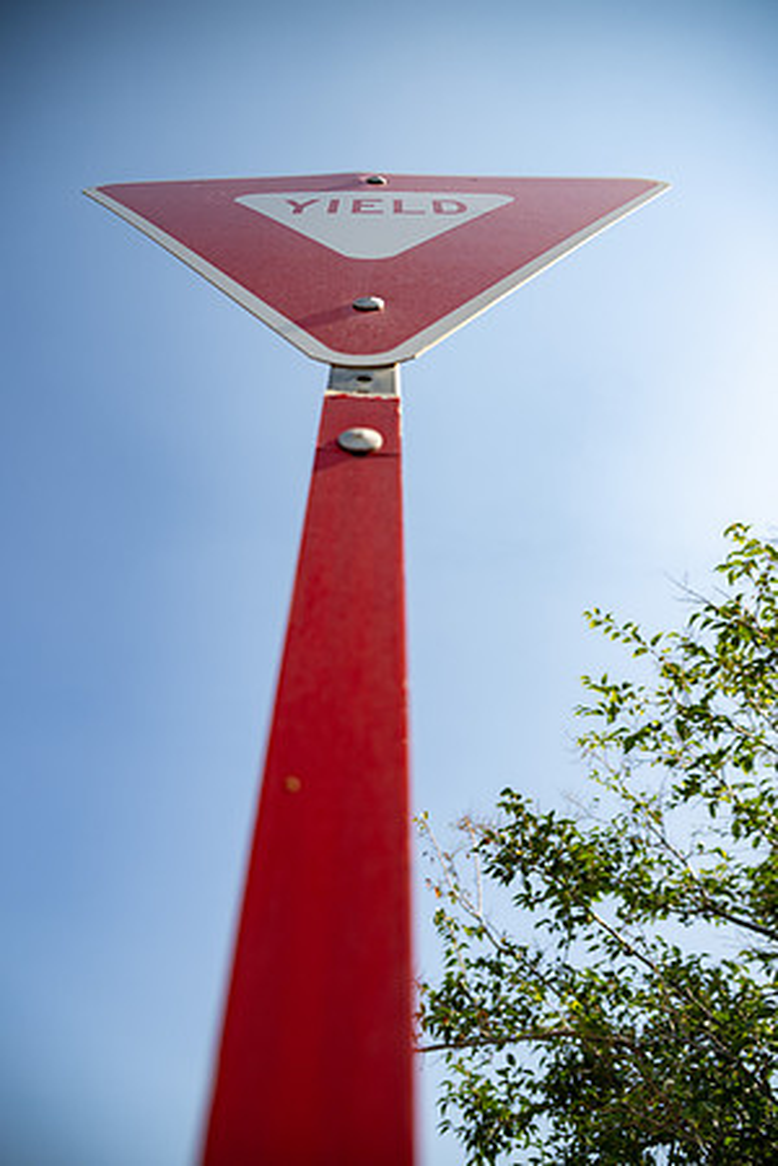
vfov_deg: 73.7
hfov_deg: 53.1
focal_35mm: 24
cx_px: 389
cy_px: 583
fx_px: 778
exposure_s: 1/800
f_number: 4
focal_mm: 24
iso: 100
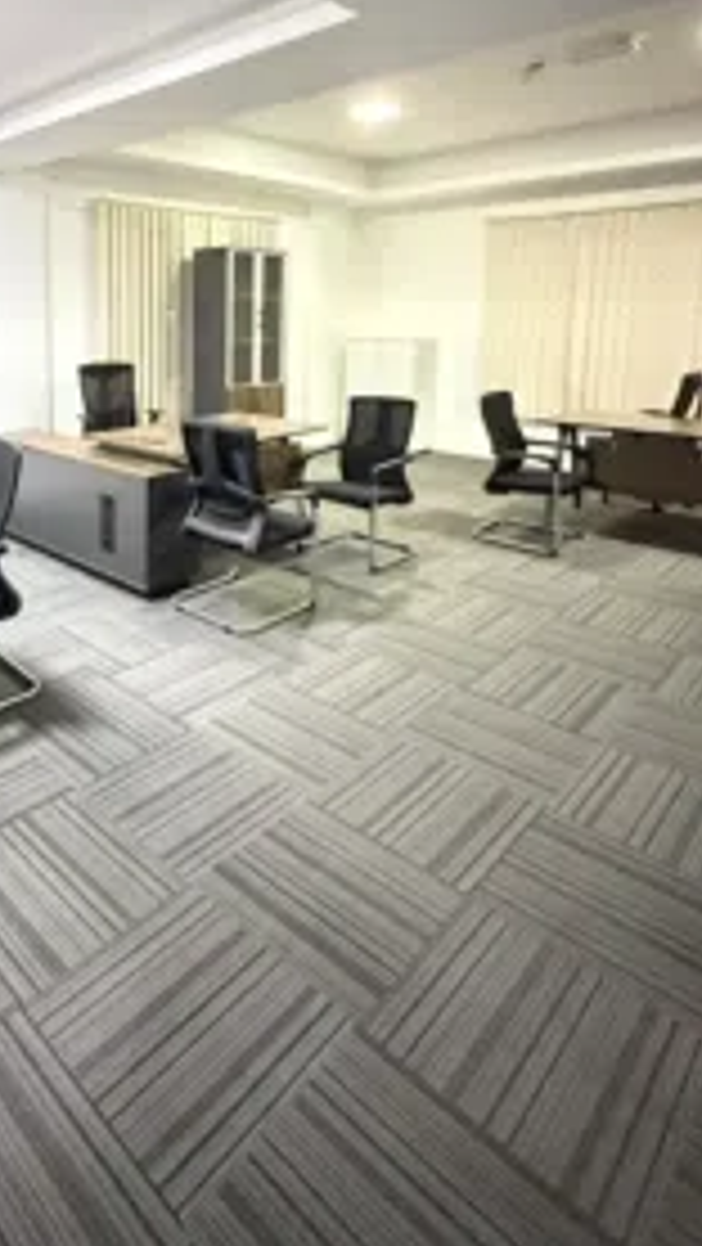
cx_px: 158
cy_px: 427
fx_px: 727
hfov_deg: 49.0
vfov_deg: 78.8
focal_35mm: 22
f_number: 2.2
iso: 1600
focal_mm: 2.22
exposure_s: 1/25
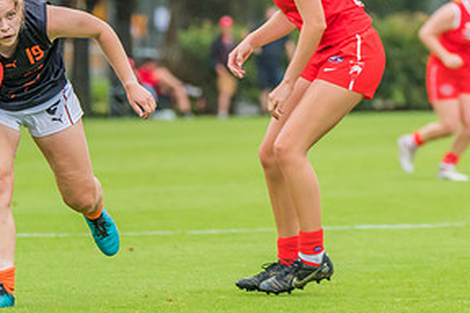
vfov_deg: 2.5
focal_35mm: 561
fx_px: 7324
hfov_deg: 3.7
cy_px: 18
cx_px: 81
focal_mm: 260
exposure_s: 1/1250
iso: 1600
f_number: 5.6
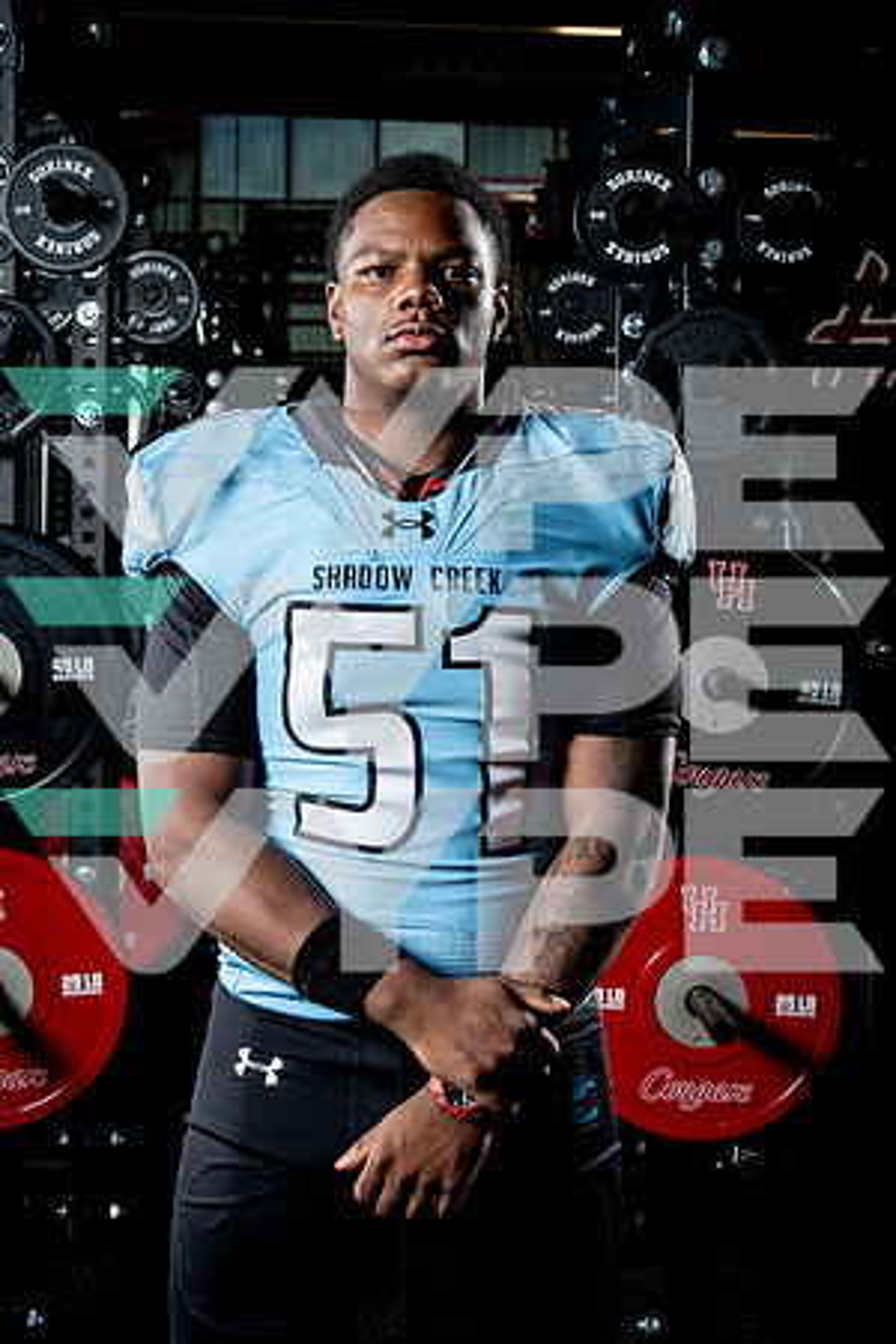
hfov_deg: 23.0
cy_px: 672
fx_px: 2202
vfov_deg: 33.9
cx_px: 448
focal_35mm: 59
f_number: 9
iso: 640
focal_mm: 59
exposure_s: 1/250
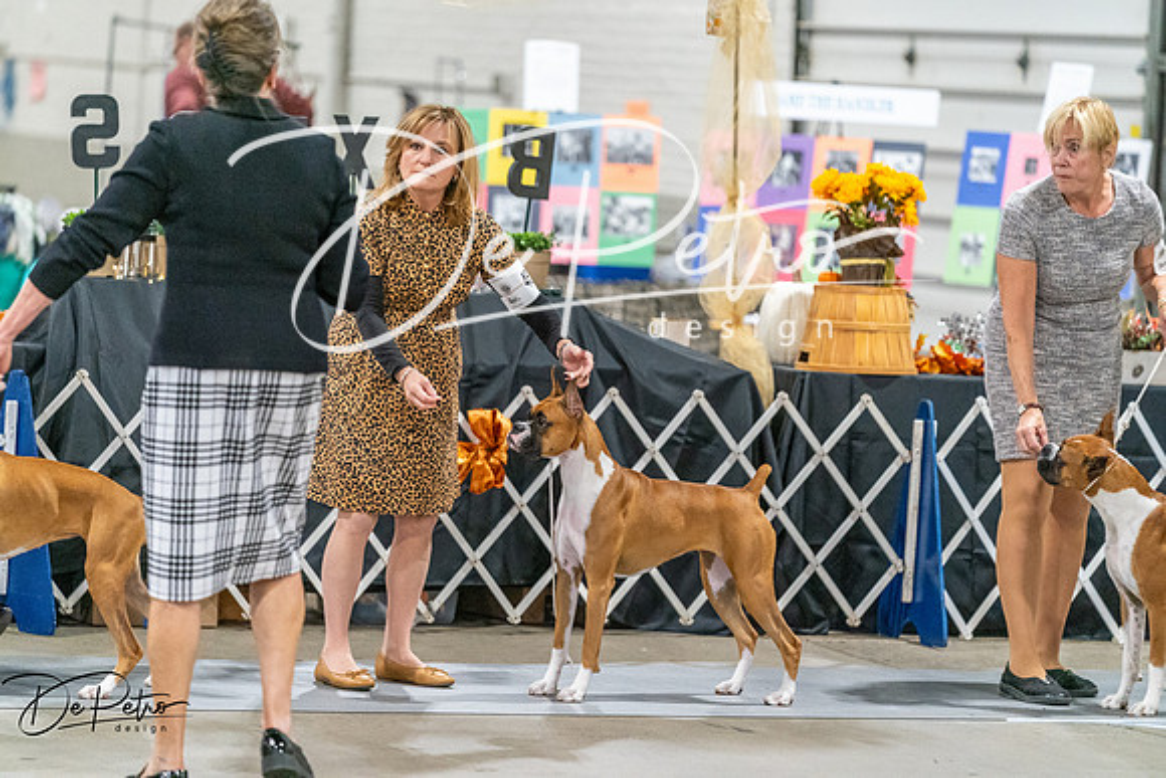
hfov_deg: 10.8
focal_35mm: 191
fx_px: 6187
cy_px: 389
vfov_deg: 7.2
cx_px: 583
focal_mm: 191
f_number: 3.2
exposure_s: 1/250
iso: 6400
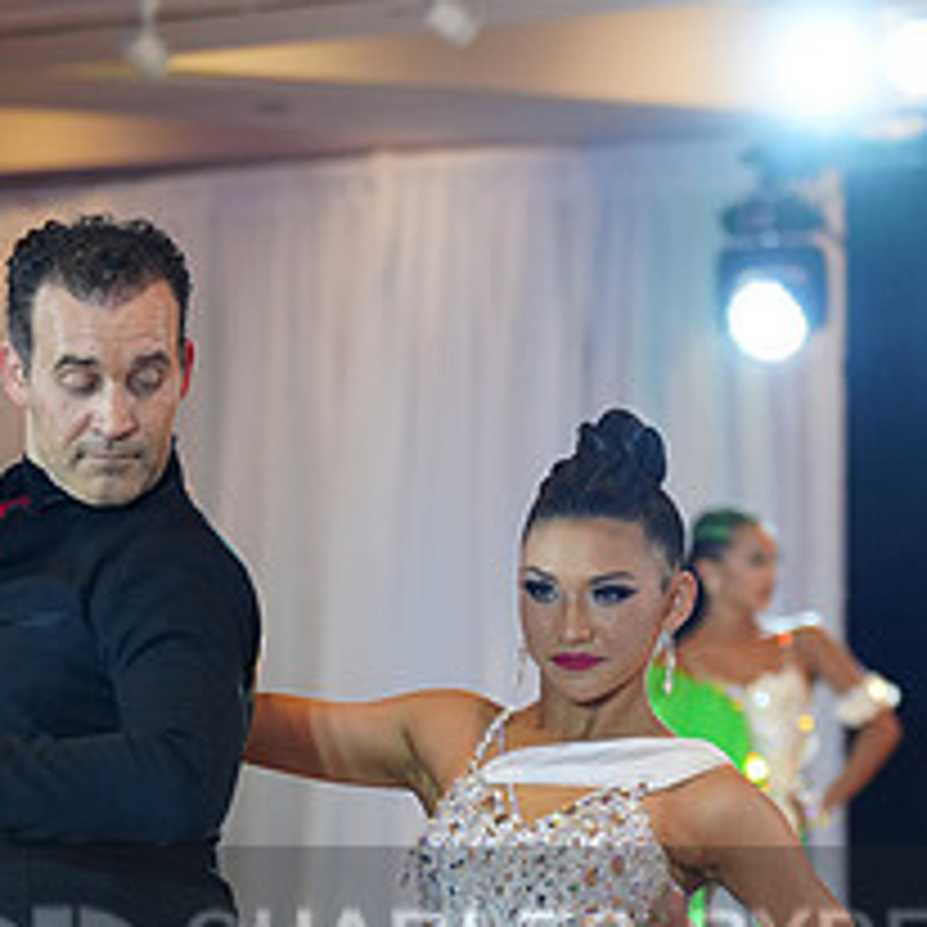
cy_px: 999
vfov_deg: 8.6
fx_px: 6090
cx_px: 461
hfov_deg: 8.7
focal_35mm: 201
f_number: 2.8
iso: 2000
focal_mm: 84
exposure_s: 1/400
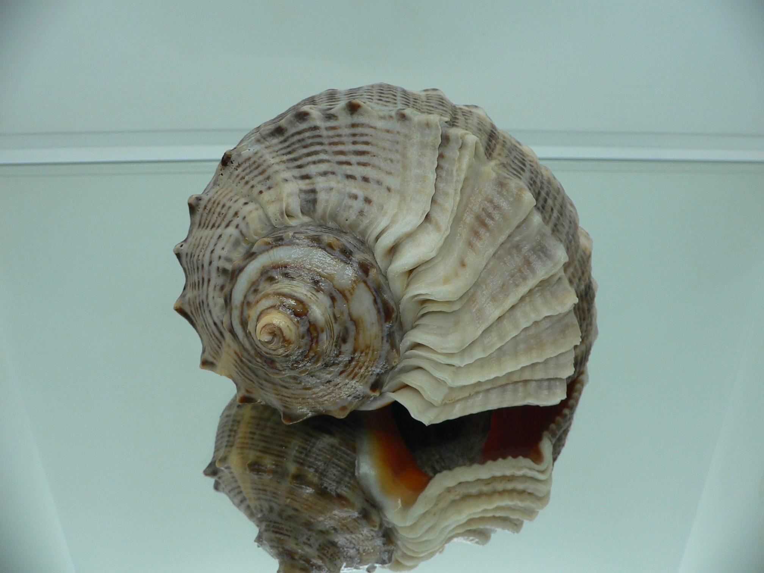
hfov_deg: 52.6
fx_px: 772
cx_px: 382
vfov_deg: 40.7
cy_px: 286
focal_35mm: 35
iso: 80
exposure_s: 1/60
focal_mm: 4.6
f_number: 2.8
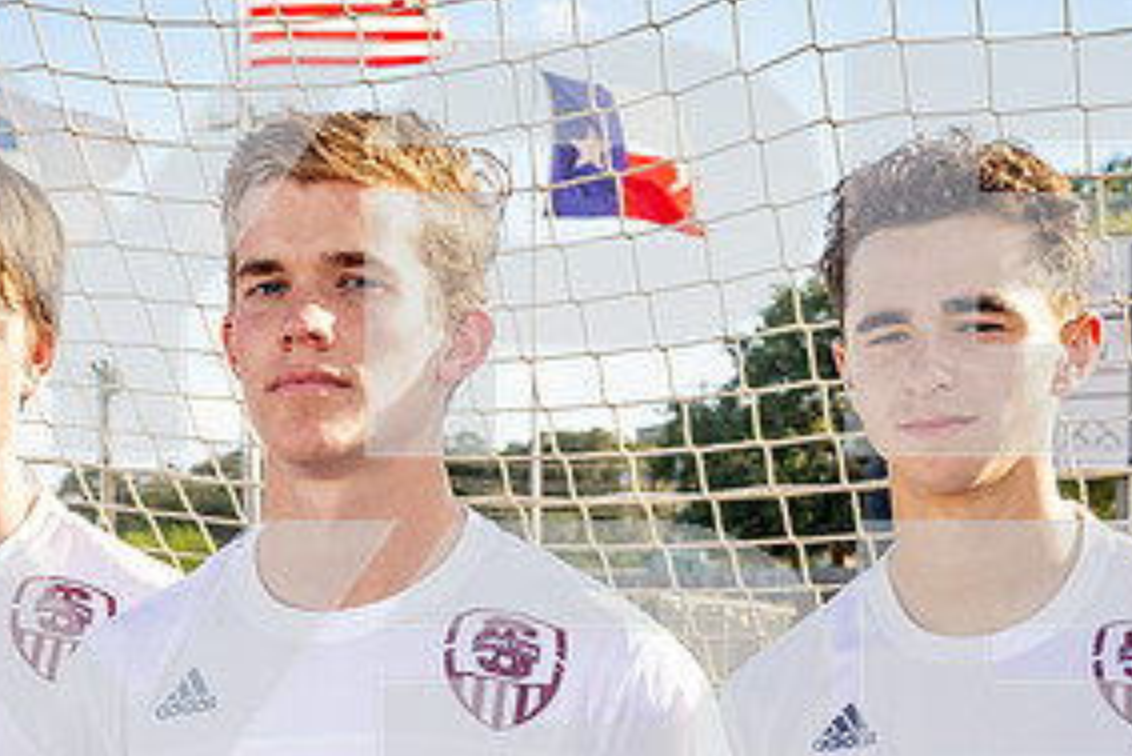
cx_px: 300
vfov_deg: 16.0
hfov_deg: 24.0
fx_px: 2643
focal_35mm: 84
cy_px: 734
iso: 100
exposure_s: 1/125
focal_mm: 41
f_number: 8
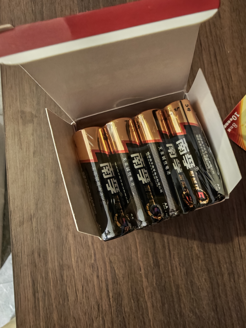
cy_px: 164
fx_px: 218
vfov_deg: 73.9
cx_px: 123
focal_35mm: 23
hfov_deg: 58.9
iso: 1000
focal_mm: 1.82
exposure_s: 1/10
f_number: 2
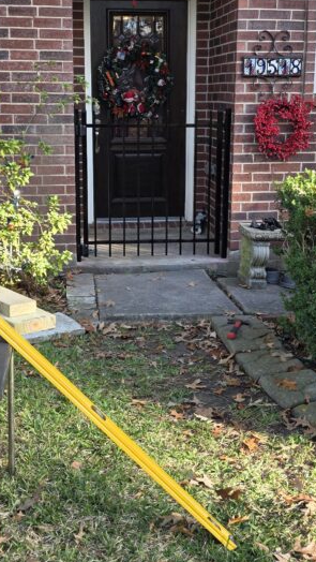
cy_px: 241
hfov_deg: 24.4
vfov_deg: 42.0
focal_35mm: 49
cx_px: 141
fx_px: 729
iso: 32
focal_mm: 6.25
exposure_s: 1/180
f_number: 1.7
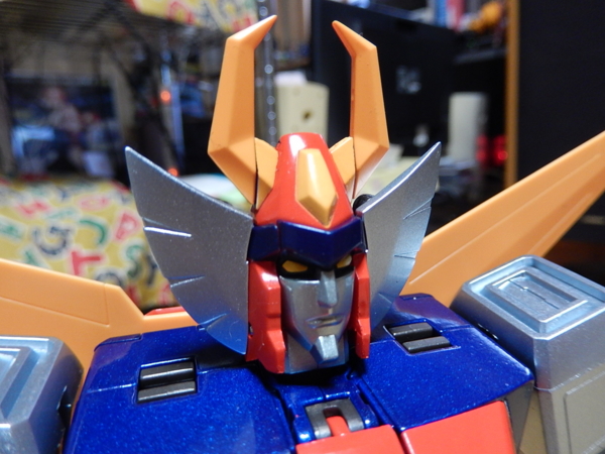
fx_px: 437
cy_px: 227
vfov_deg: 54.9
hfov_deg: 69.4
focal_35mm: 25
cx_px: 302
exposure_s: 1/13
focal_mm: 4.5
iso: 400
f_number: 3.4
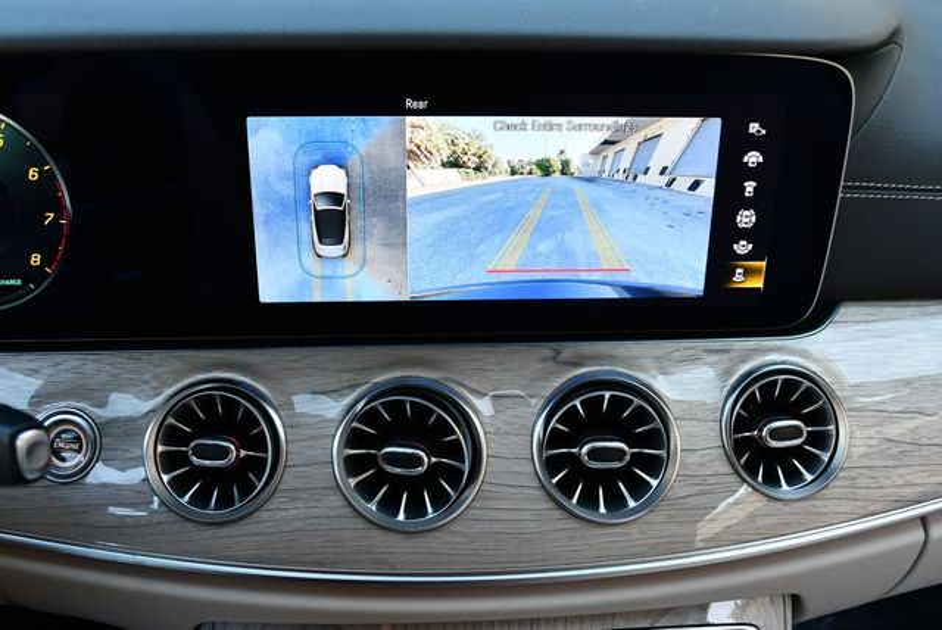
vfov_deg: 36.9
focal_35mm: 36
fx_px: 943
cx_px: 471
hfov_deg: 53.1
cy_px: 315
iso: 640
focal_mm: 18
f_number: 3.5
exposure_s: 1/250
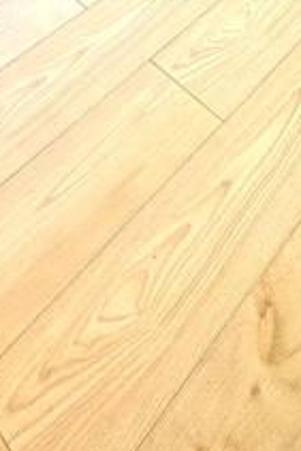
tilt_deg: -13.7
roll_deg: +0.1
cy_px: -357
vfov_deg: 22.3
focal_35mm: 53
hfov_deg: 24.7
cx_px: 19
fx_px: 664
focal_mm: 2.22
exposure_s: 1/120
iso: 50
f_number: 2.2
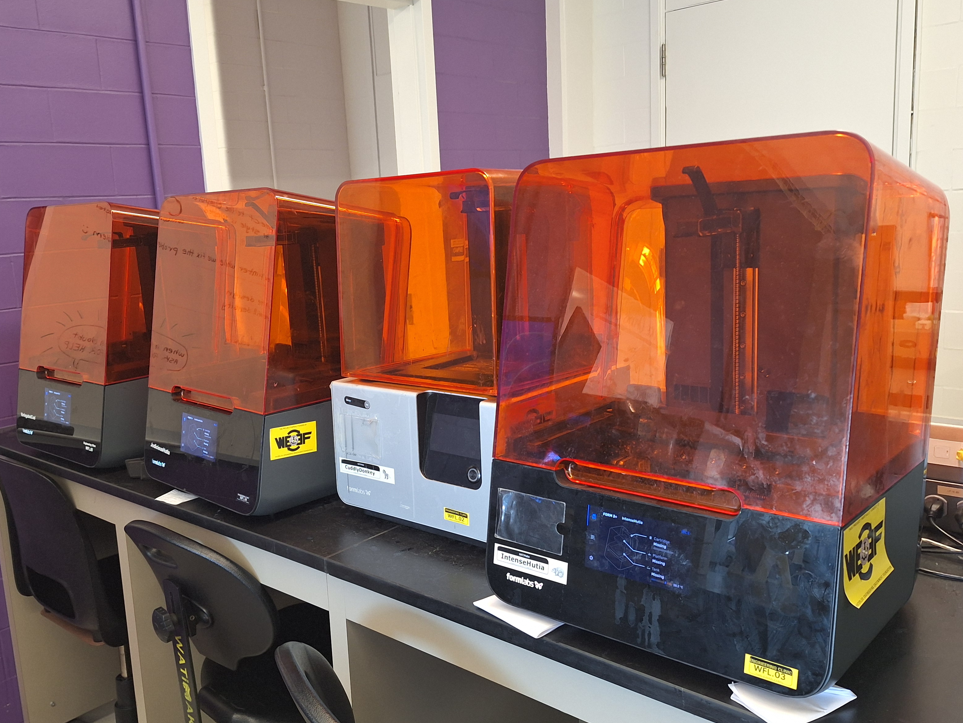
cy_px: 359
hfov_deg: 59.7
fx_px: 835
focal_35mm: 30
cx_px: 412
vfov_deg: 46.8
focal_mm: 5.54
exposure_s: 1/40
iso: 160
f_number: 1.8
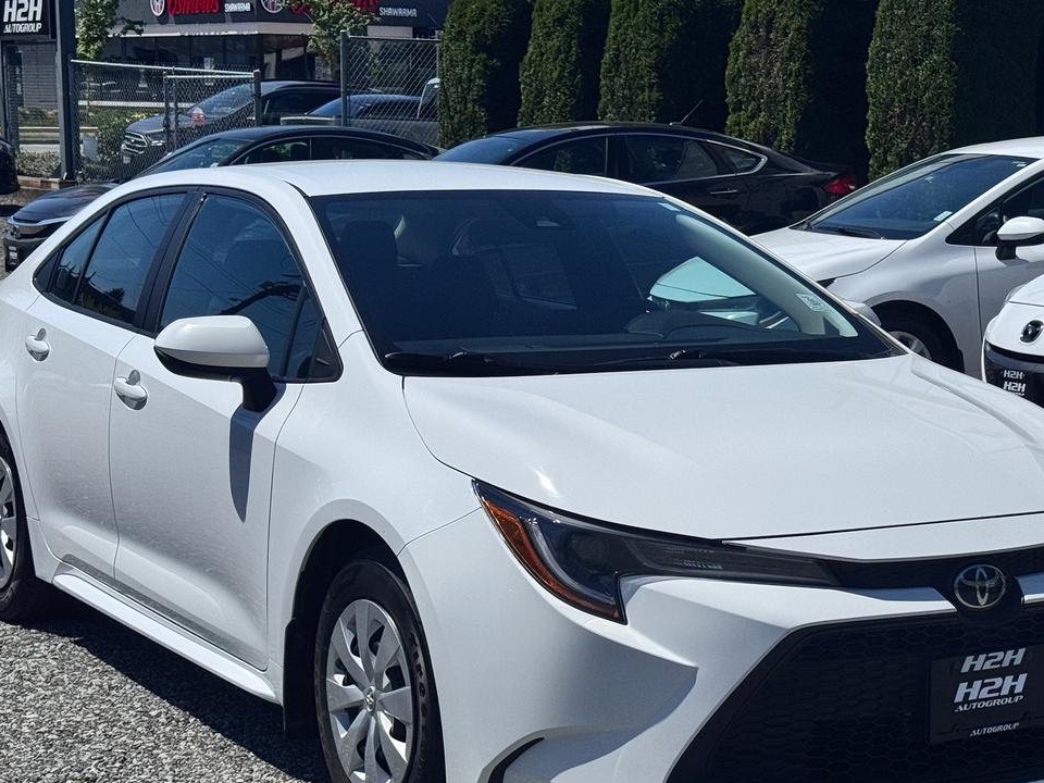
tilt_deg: -8.6
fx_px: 1930
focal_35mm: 64
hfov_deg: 30.2
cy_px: 471
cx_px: 576
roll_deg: +0.3
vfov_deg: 22.9
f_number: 1.78
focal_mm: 6.76
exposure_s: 1/20000
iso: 50
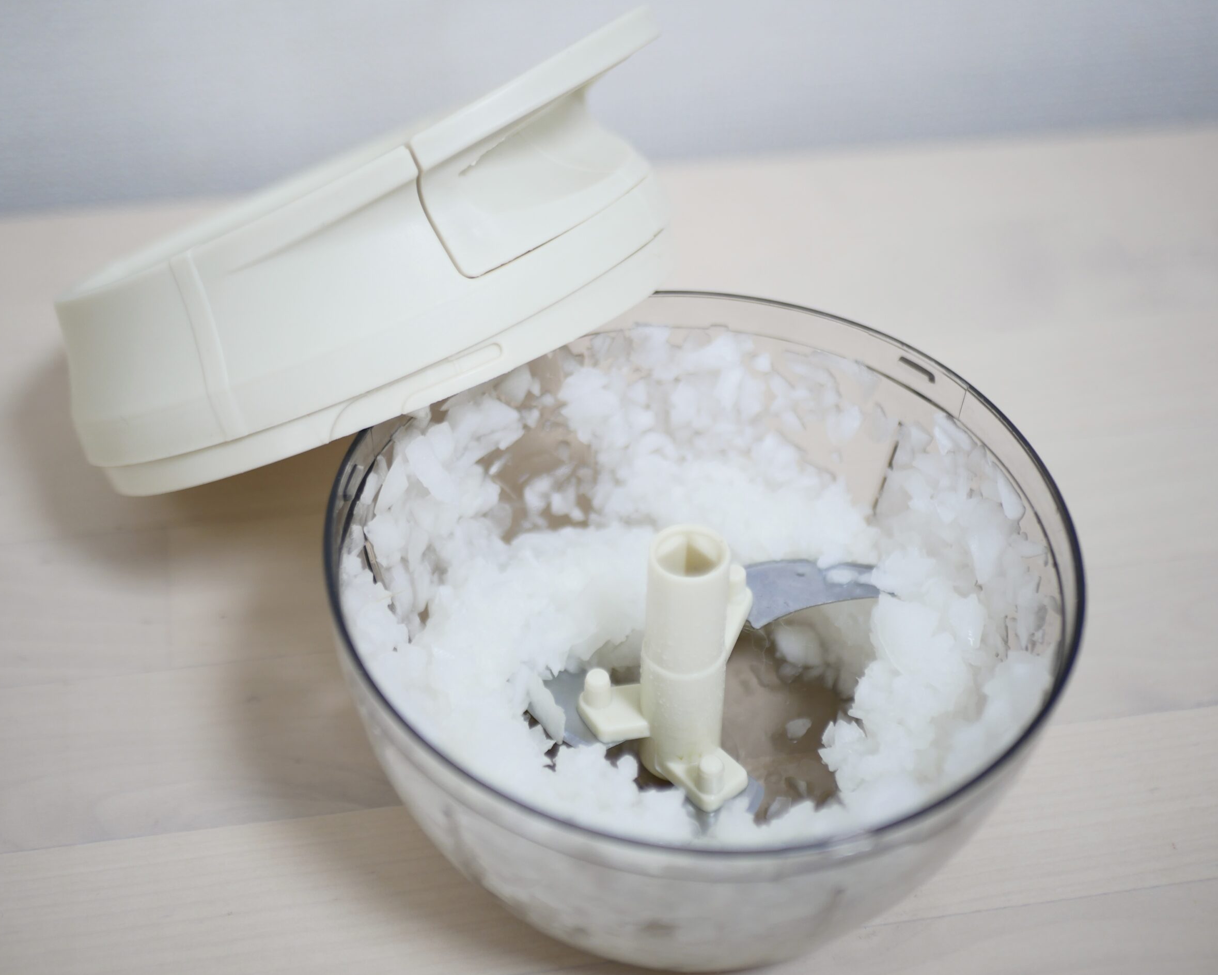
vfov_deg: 28.6
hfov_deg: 35.4
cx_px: 607
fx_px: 1911
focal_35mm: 53
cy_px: 485
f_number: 1.7
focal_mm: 25
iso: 200
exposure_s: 1/100
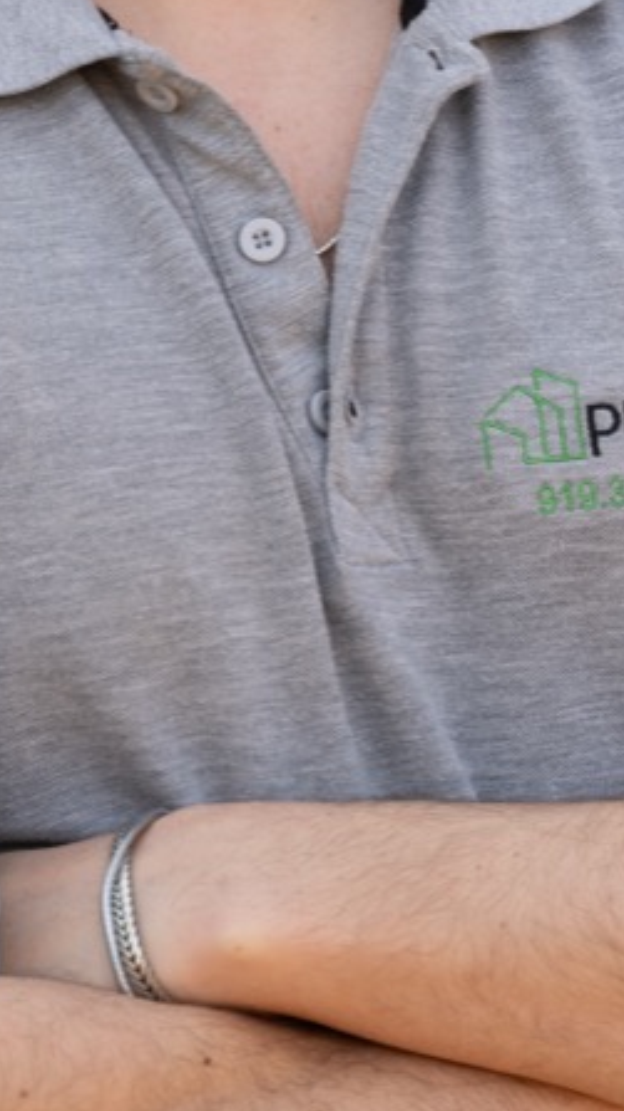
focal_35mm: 233
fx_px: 6863
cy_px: 117
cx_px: 277
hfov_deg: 5.2
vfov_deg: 9.2
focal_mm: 71
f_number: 5.6
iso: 100
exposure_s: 1/100
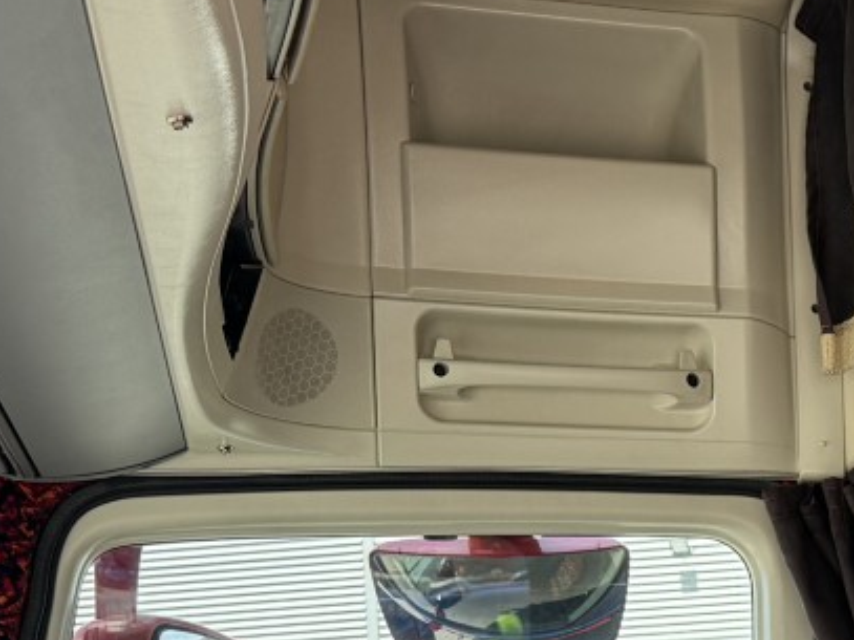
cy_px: 831
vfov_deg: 16.4
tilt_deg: +2.4
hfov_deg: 20.4
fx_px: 2096
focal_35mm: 85
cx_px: 1196
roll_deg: +3.2
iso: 100
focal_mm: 6.76
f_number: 1.78
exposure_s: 1/547
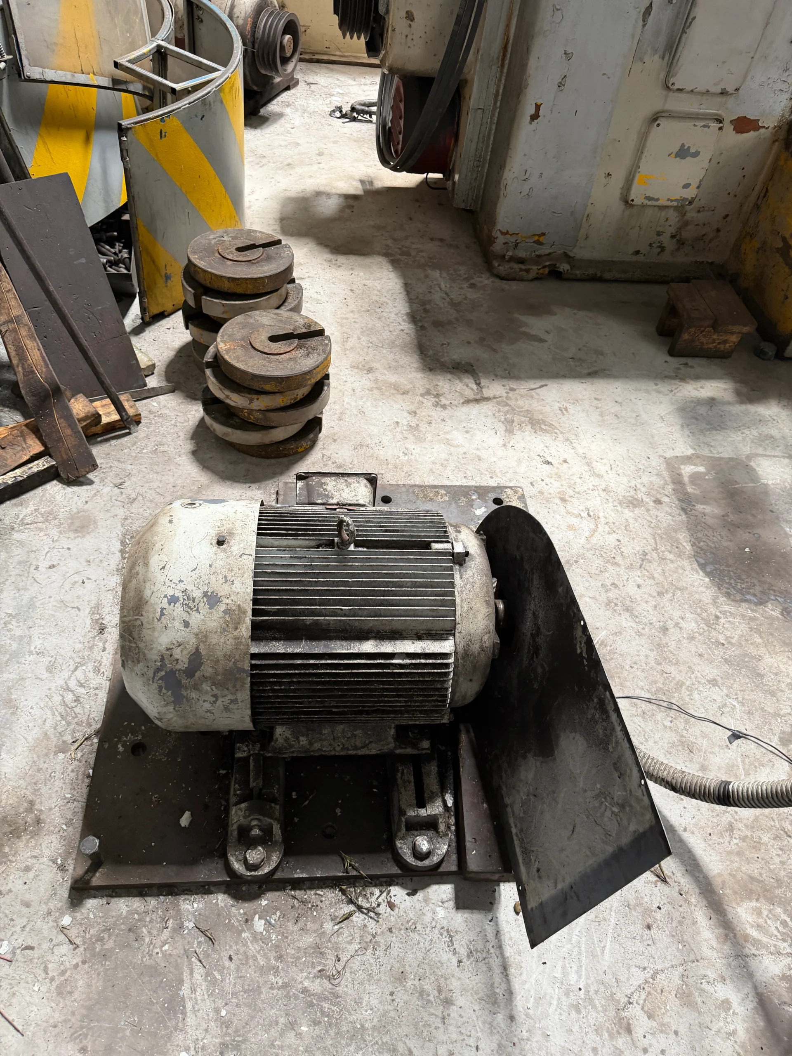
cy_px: 528
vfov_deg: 71.6
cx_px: 396
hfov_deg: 56.8
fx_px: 732
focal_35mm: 24
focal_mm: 6.76
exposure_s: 1/60
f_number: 1.78
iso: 200
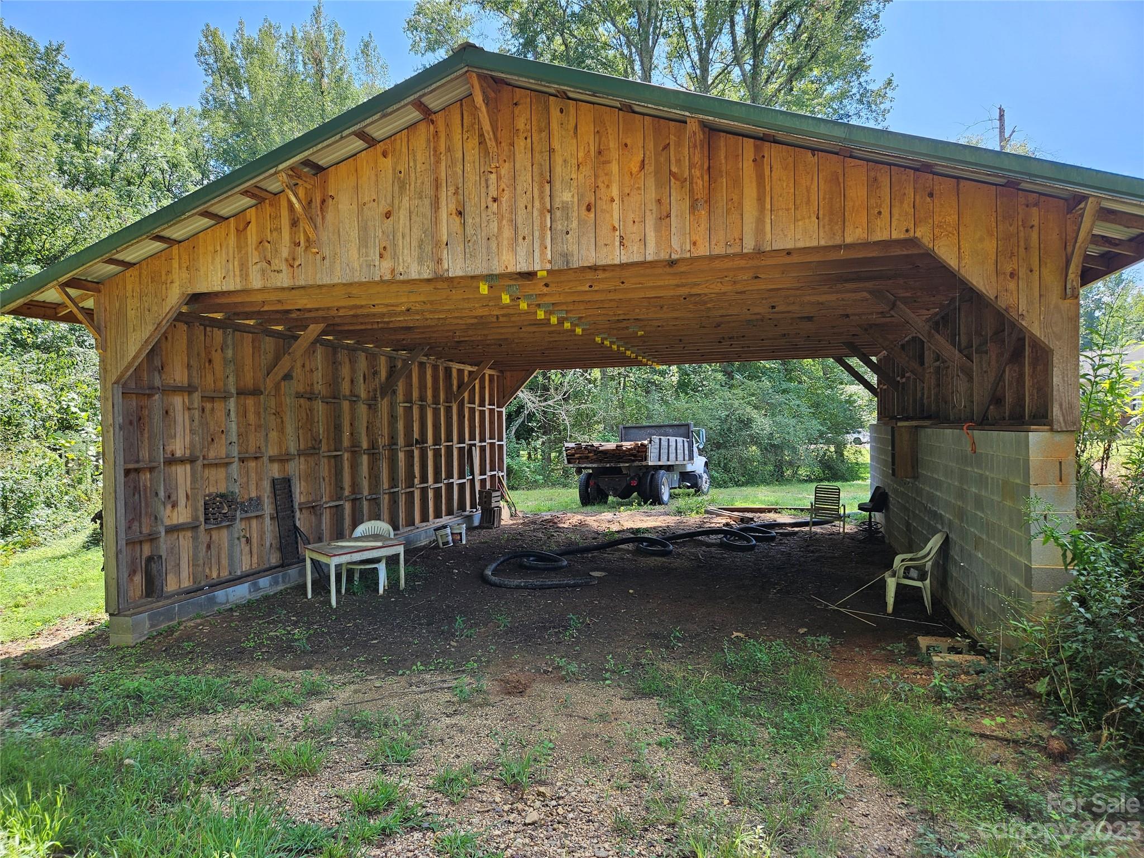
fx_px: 760
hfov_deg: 73.9
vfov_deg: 58.9
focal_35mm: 23
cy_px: 429
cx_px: 572
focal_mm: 5.4
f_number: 1.8
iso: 25
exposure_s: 1/224
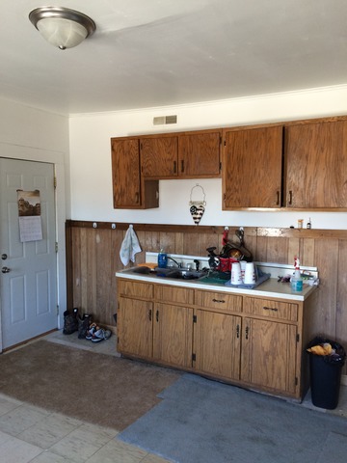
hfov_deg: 48.2
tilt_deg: -4.3
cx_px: 174
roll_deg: +2.9
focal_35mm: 29
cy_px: 232
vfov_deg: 61.7
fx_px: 388
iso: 100
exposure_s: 1/30
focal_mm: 4.15
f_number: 2.2
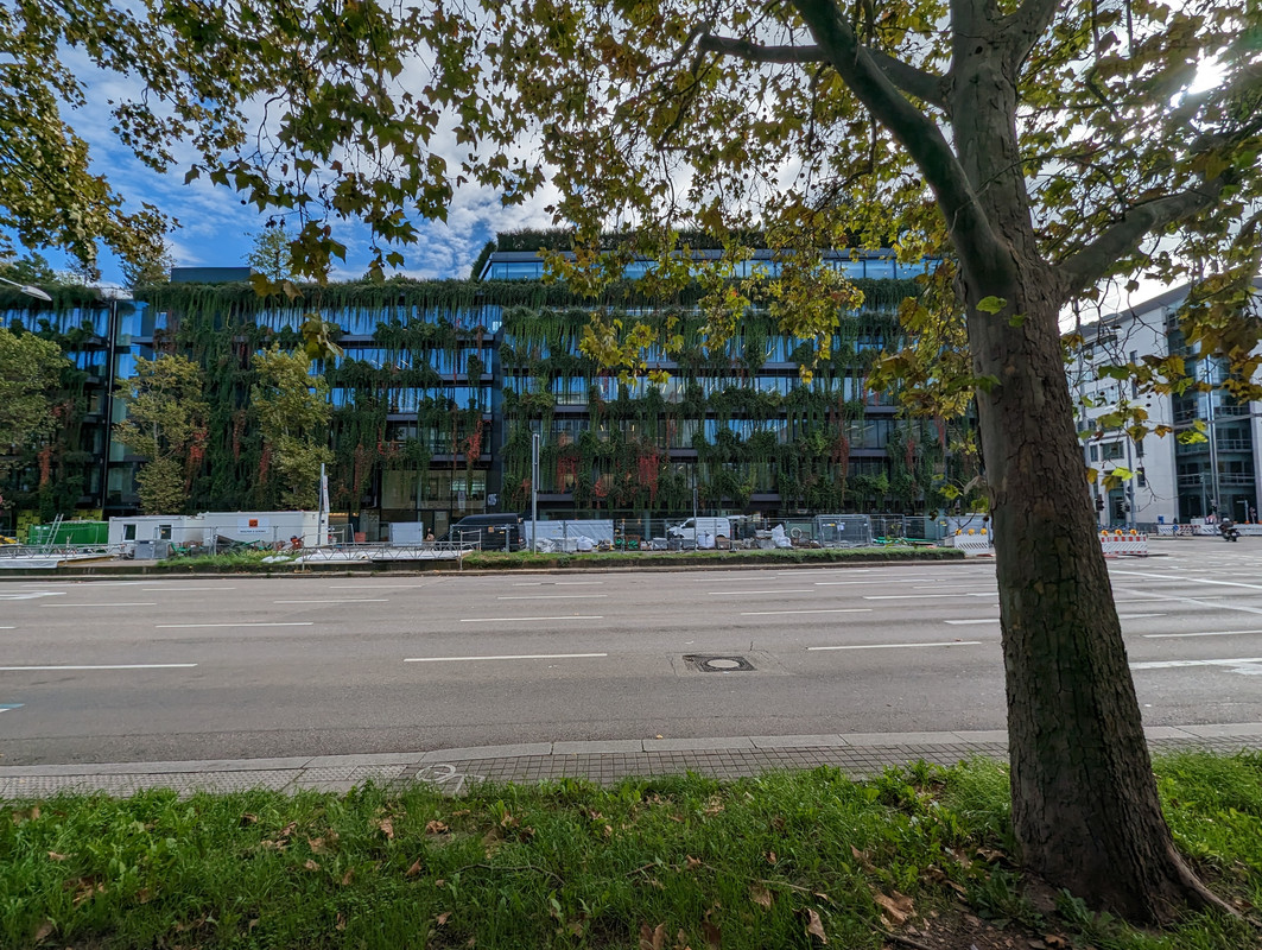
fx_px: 475
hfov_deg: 106.1
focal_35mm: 13
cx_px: 631
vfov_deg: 90.0
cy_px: 475
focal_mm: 1.95
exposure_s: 1/1453
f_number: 2.2
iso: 44
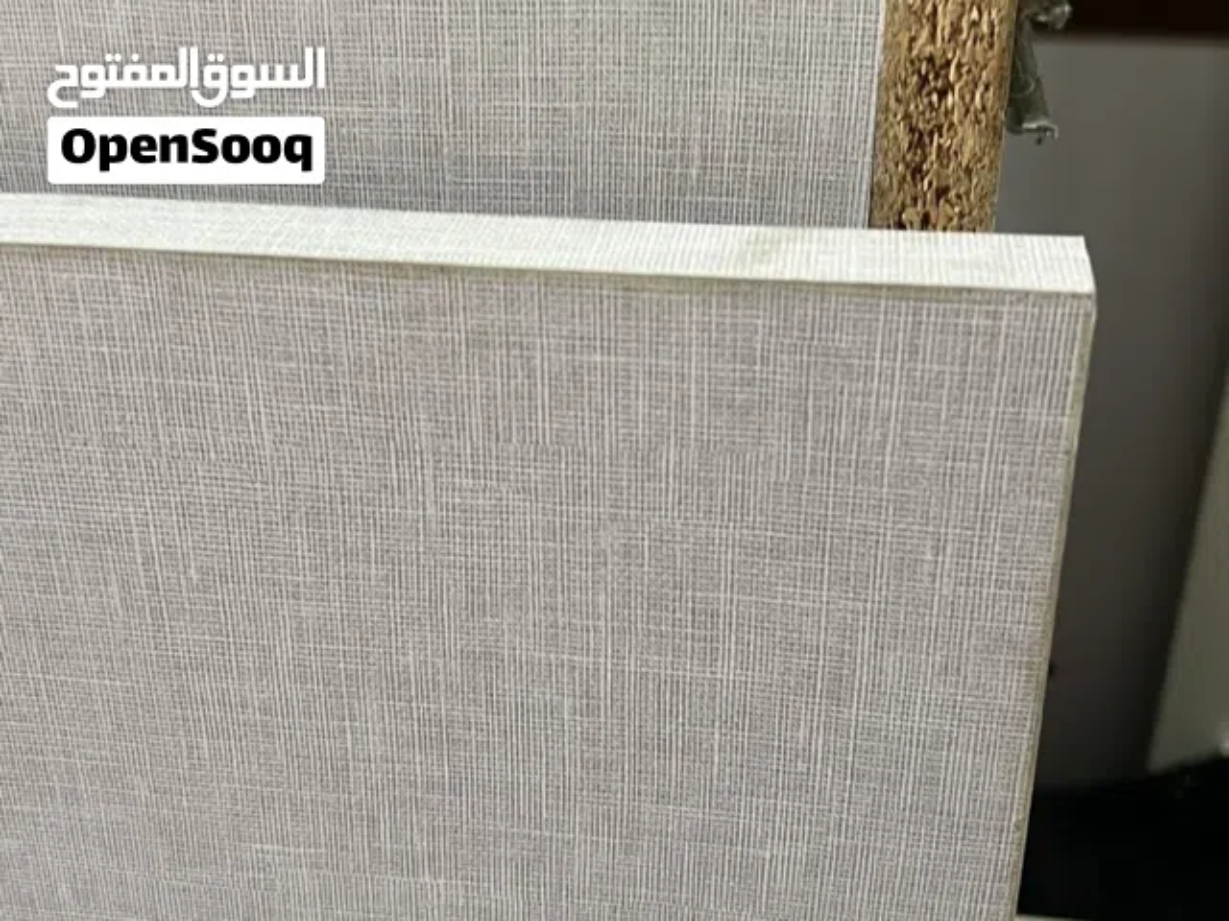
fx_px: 923
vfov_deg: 53.1
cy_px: 460
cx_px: 614
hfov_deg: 67.3
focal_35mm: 26
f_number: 1.5
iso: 400
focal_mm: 5.7
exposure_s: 1/33
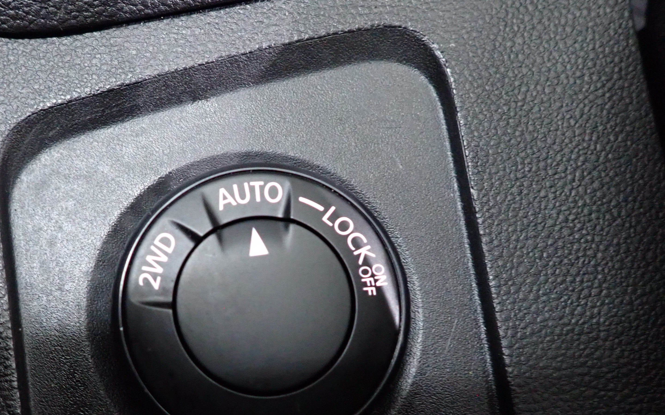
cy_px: 305
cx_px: 263
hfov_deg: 52.3
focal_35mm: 37
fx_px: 671
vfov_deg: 33.8
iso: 800
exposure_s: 1/25
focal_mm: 4.5
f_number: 2
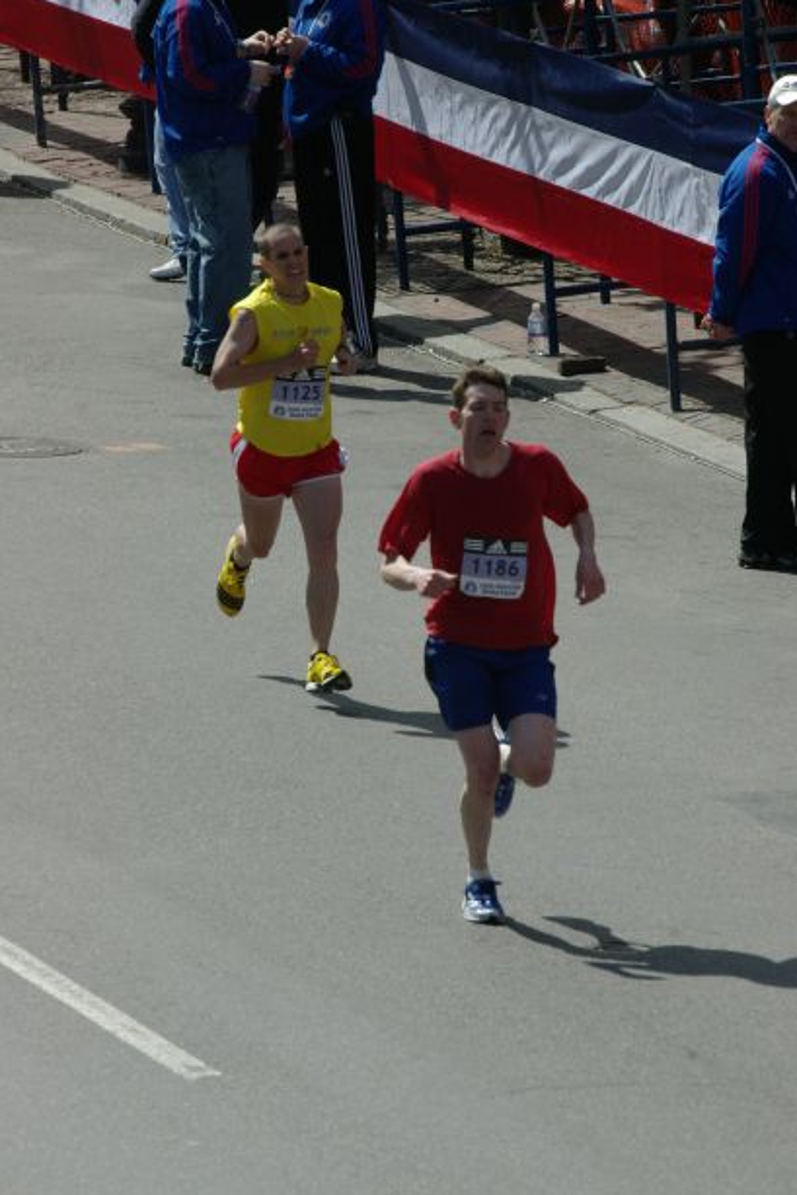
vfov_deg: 4.9
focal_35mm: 423
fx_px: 14038
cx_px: 412
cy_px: 620
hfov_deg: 3.3
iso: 400
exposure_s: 1/500
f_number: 10
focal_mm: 270
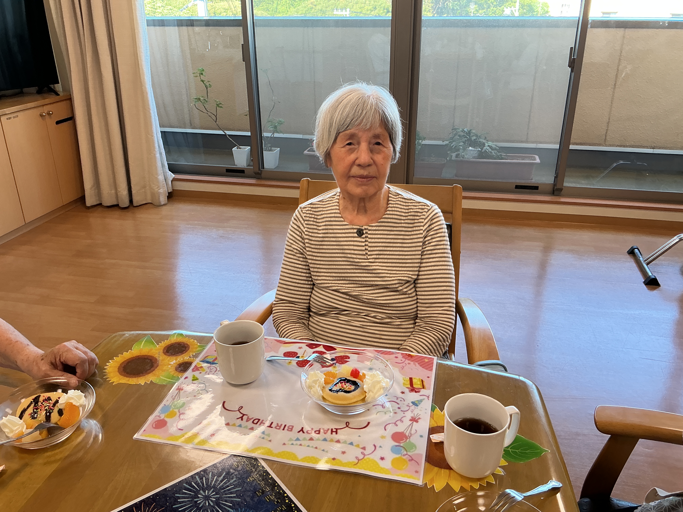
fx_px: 572
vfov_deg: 48.2
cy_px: 256
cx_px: 342
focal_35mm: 29
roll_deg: +0.8
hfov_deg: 61.7
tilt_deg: -26.4
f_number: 1.8
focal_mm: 3
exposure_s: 1/120
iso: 64
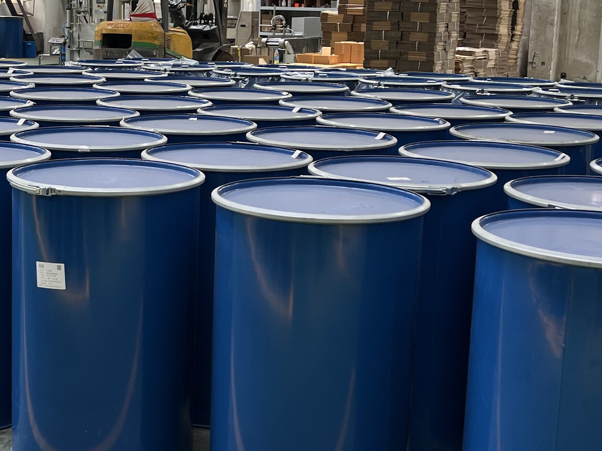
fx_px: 1043
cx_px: 204
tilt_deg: -10.4
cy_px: 167
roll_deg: -1.9
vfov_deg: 24.3
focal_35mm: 60
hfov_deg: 31.9
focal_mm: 5.7
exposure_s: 1/148
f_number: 1.5
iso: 32
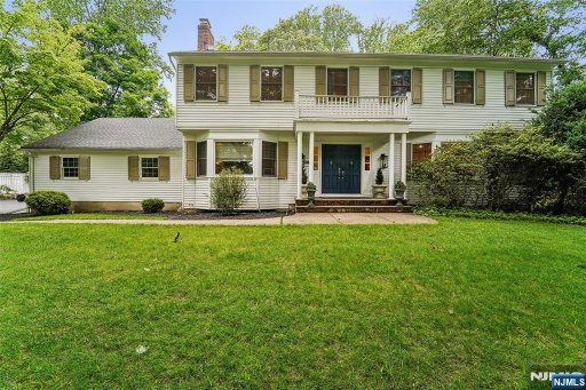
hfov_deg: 104.3
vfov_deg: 81.2
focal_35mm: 14
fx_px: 228
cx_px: 293
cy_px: 195
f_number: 8
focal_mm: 14
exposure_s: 1/60
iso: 400
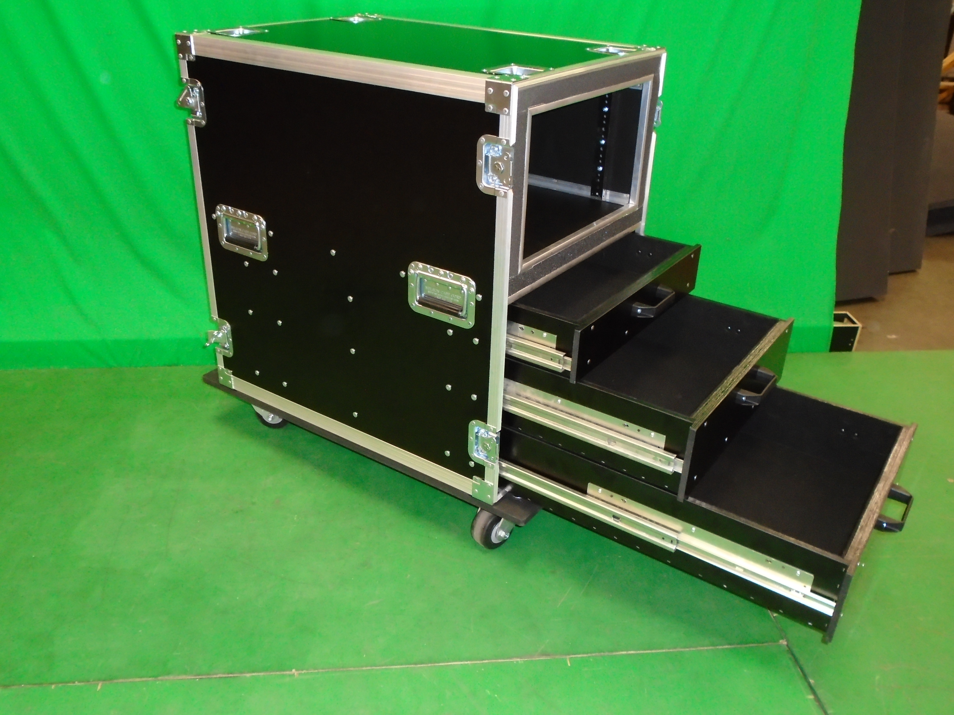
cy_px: 358
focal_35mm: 31
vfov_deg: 45.4
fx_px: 854
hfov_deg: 58.4
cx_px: 477
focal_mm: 5.5
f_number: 3.5
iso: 400
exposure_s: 1/40
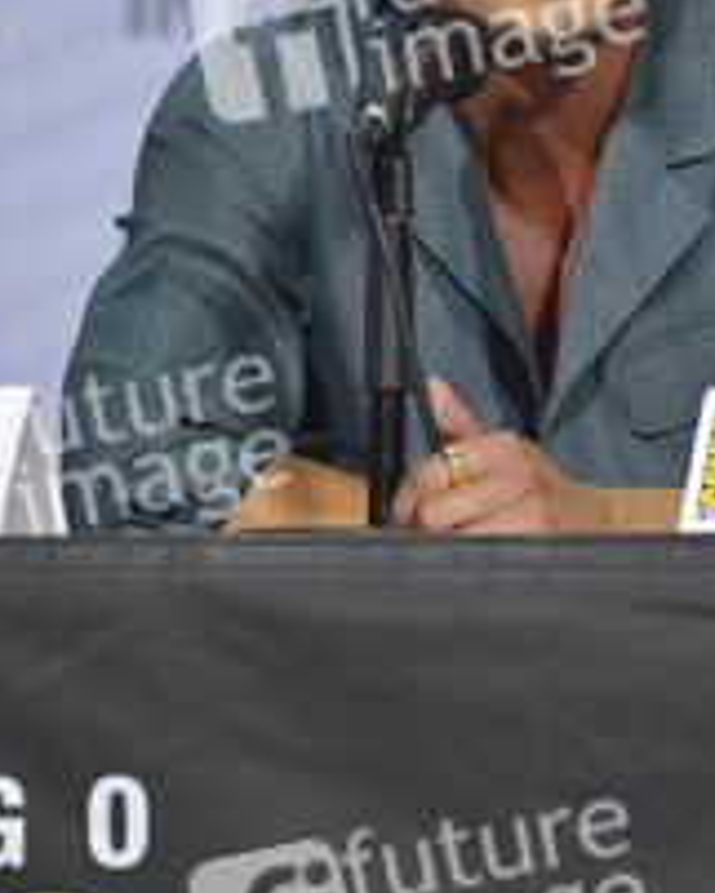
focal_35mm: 935
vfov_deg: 2.1
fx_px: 24713
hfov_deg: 1.7
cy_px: 240
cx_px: 548
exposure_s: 1/250
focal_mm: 500
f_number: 6.3
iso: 1600
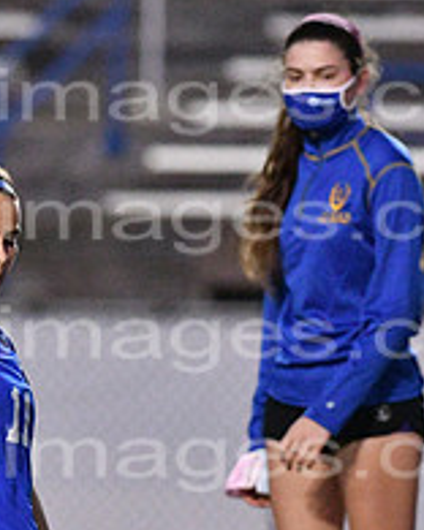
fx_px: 19733
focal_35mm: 1258
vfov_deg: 1.5
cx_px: -38
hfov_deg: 1.2
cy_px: 518
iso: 10000
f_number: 3.5
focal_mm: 300
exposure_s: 1/800
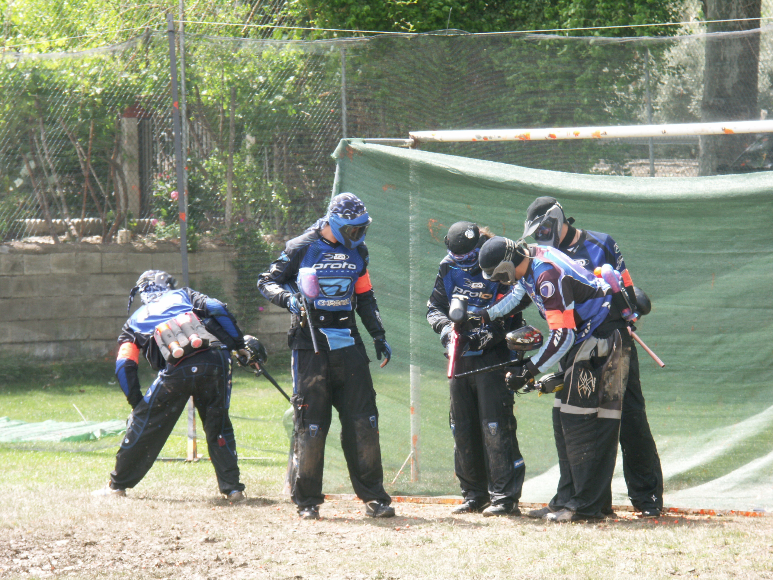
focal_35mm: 185
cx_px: 386
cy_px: 290
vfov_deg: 8.0
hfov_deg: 10.7
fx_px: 4131
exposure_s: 1/50
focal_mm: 47.2
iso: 64
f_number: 7.1
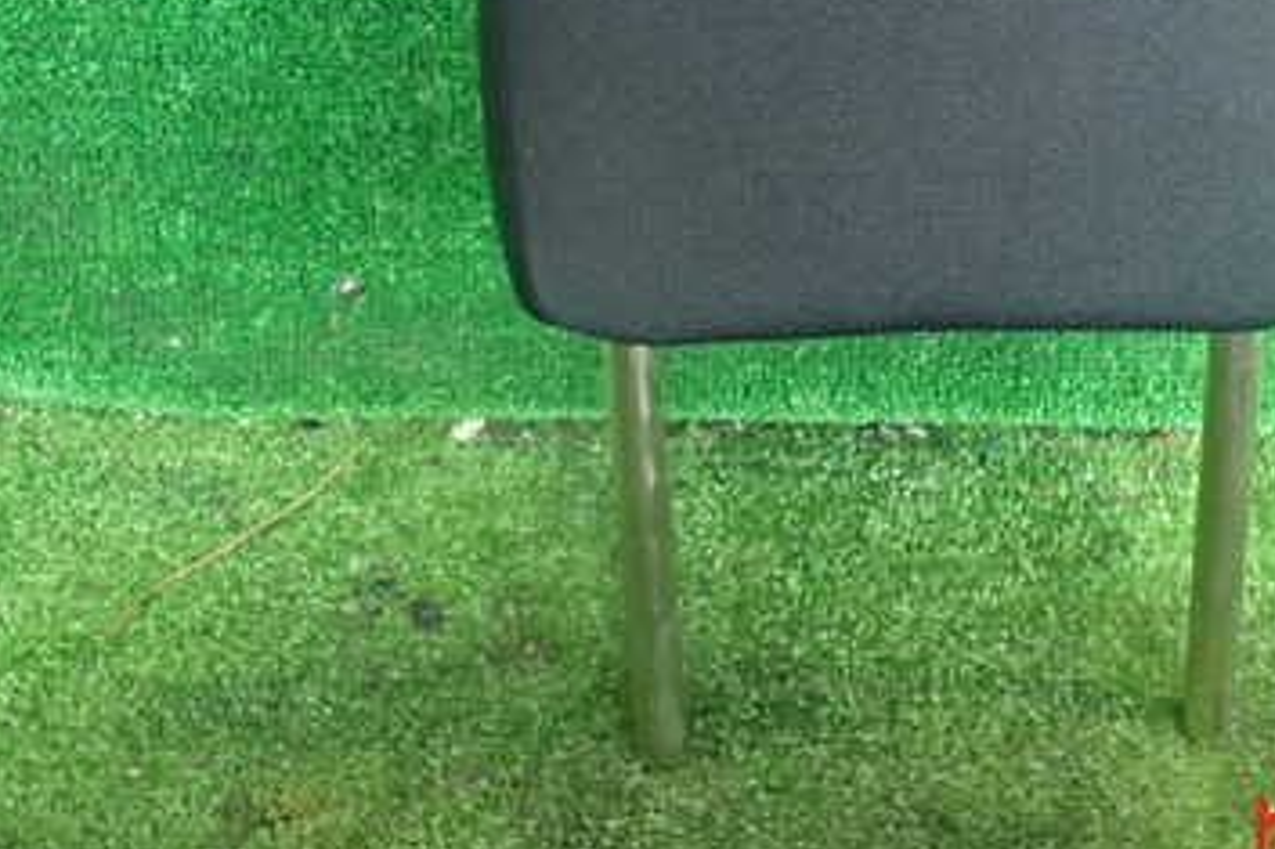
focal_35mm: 53
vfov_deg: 24.7
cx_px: 986
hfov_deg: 36.5
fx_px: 1876
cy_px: 65
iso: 500
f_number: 2.3
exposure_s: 1/30
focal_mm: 5.4
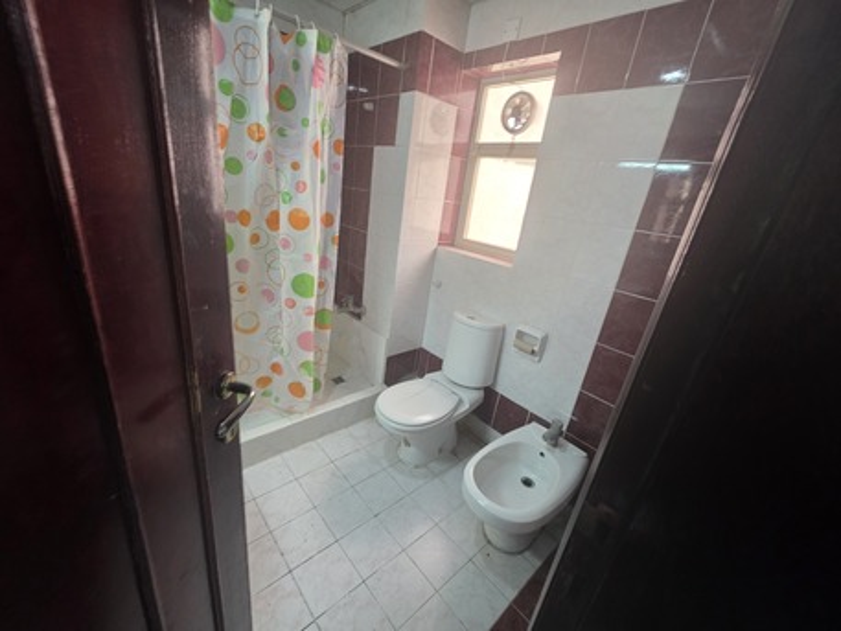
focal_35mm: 13
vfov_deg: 89.9
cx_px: 420
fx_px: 316
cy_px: 316
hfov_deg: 106.2
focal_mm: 2.2
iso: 200
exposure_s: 1/50
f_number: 1.9
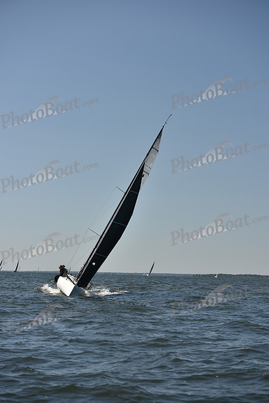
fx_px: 952
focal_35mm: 85
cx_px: 134
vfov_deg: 23.9
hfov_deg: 16.1
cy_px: 202
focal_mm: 85
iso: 250
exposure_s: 1/1600
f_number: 4
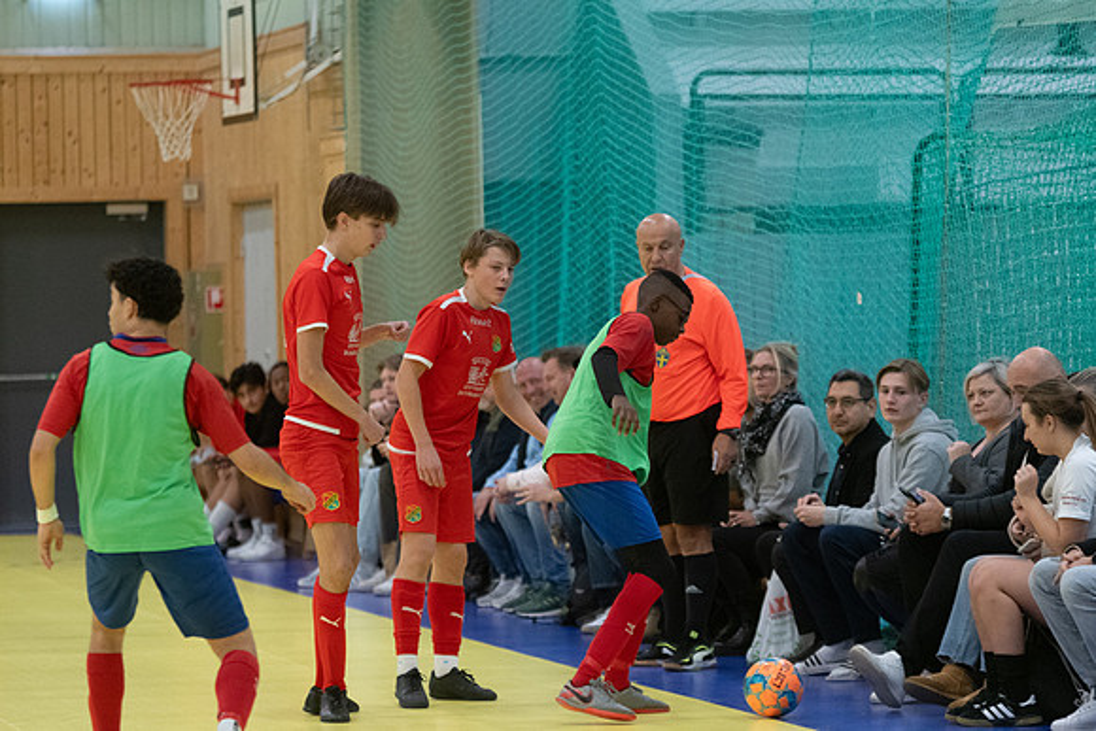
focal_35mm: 210
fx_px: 6395
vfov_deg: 6.5
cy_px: 366
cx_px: 548
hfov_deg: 9.8
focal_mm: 140
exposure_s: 1/500
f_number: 3.2
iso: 5000
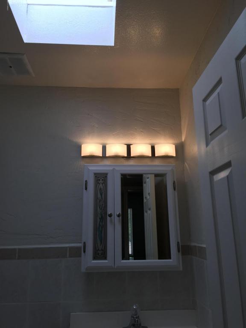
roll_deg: +1.5
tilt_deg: +17.0
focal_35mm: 29
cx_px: 123
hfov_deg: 48.2
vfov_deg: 61.7
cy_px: 164
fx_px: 275
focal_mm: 4.15
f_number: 2.2
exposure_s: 1/338
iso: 32
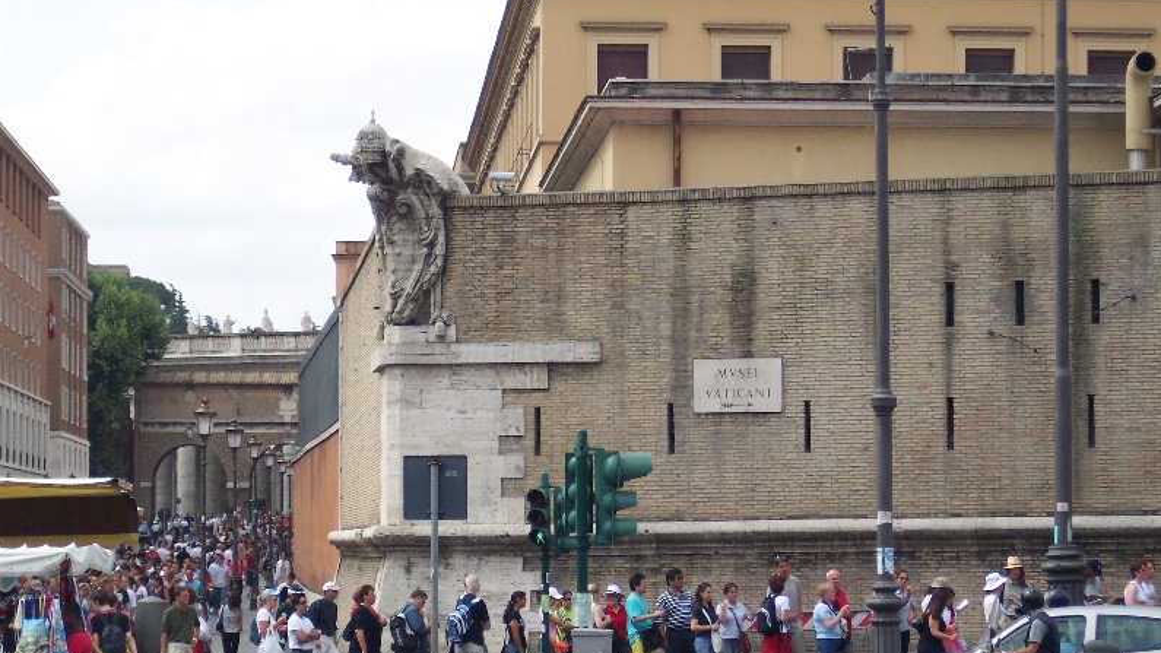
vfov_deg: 9.7
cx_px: 581
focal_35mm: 125
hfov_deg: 17.2
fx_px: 3848
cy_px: 377
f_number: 4.8
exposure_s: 1/500
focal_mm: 24
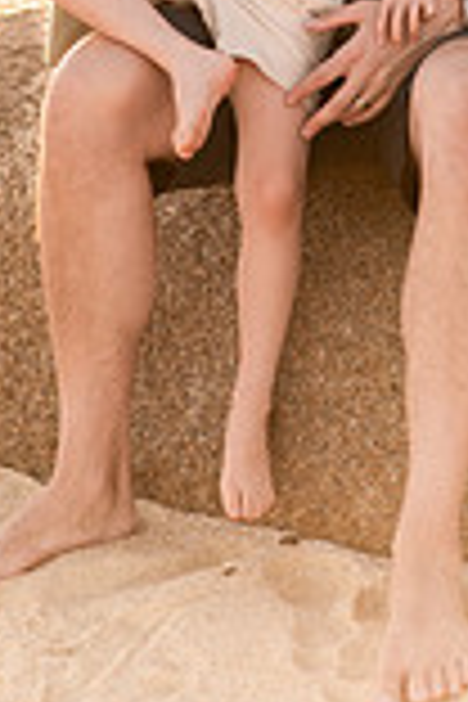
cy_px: -248
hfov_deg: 8.2
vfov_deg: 11.9
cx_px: 320
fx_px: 3256
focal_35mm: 167
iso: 100
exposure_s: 1/2500
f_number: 1.6
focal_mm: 58
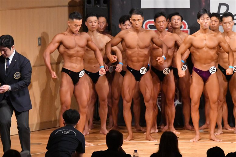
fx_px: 1769
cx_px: 118
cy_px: 78
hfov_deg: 7.6
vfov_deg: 5.1
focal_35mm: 270
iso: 14400
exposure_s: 1/400
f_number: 5.6
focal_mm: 180
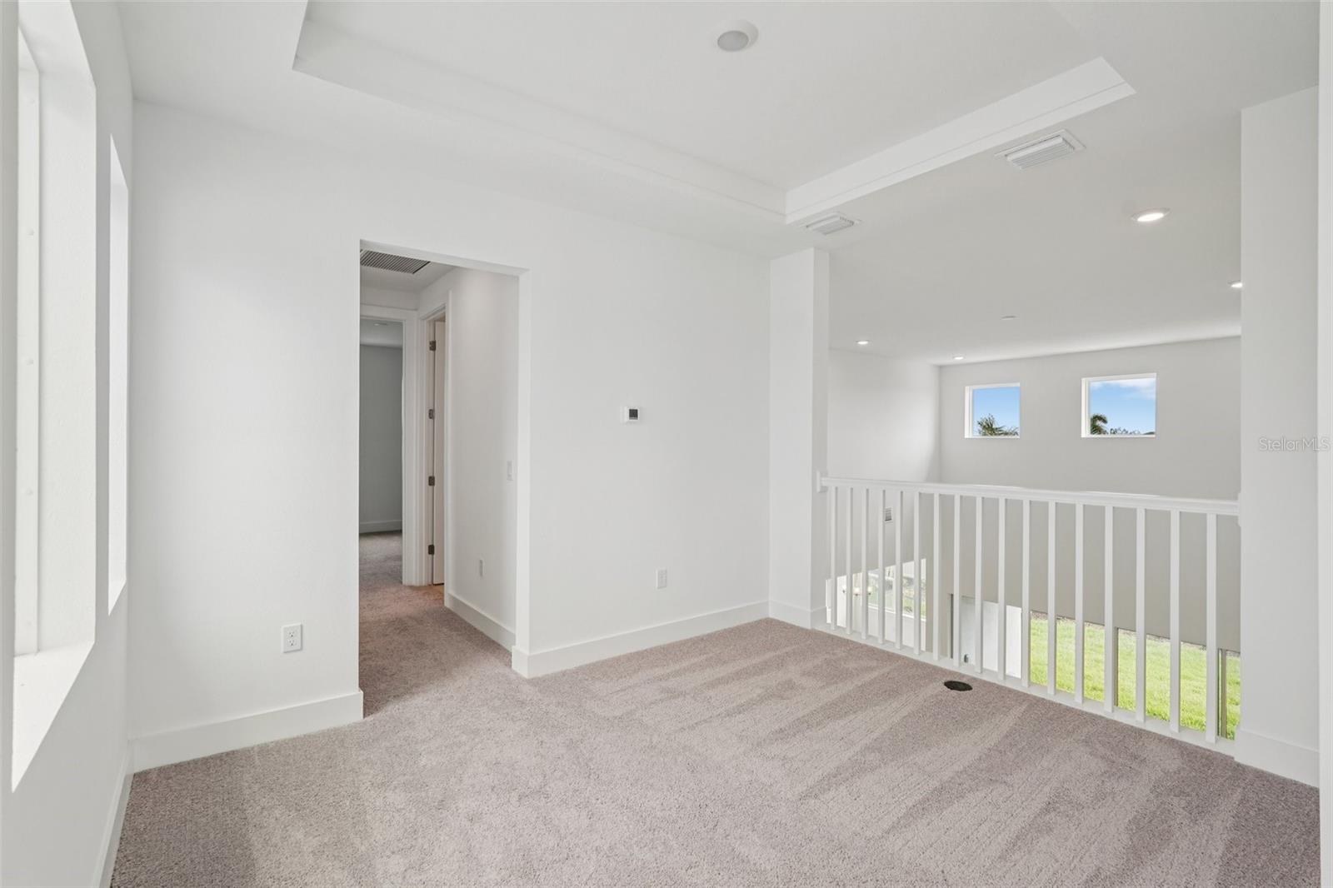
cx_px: 666
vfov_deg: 70.4
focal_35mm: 17
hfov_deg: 93.3
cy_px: 444
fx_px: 629
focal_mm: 17
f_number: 8
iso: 400
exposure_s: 1/100
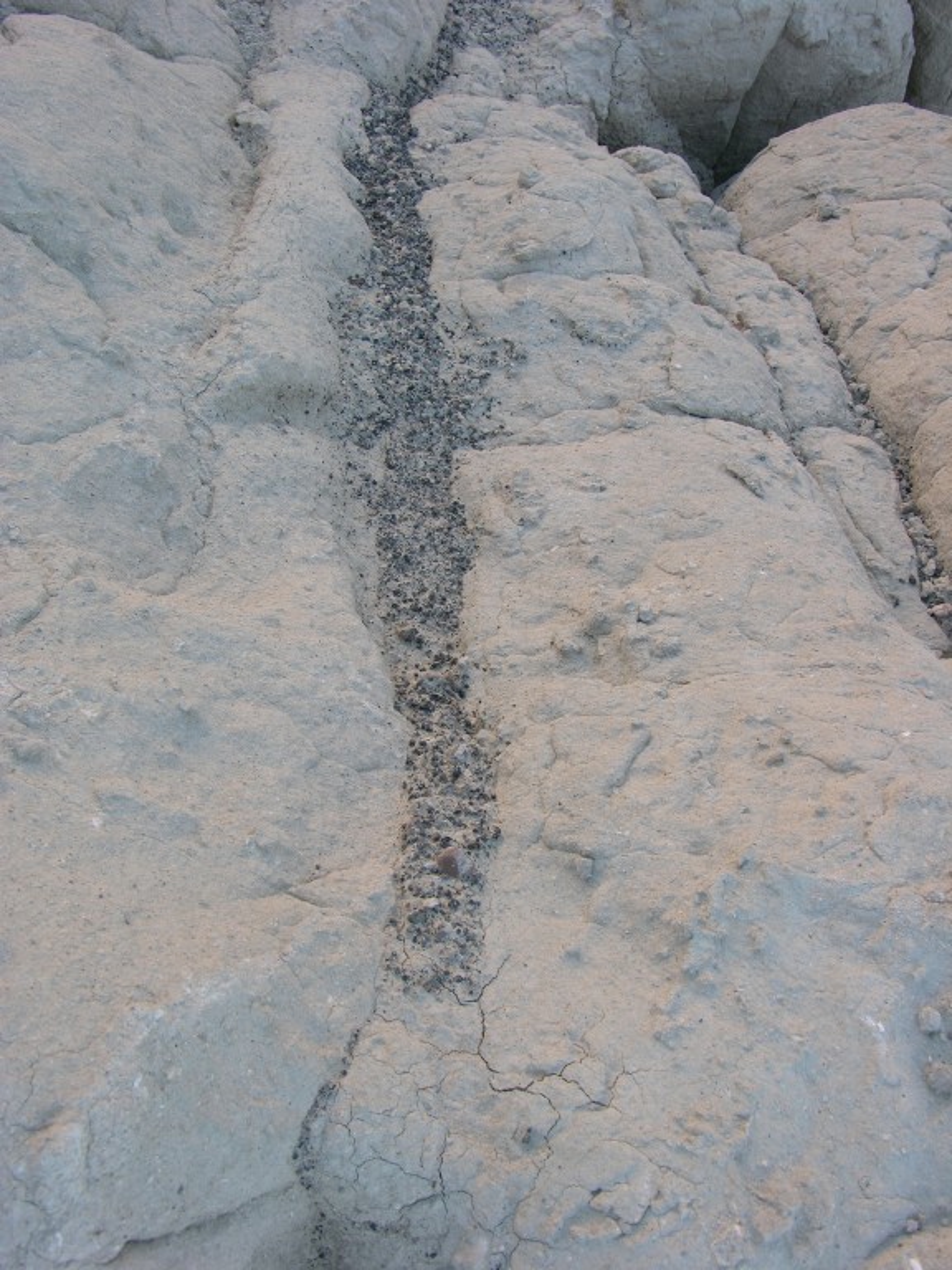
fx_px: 1430
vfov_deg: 47.9
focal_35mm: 39
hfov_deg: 36.8
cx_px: 476
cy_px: 635
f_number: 4.1
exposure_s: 1/79.7
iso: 50
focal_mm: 10
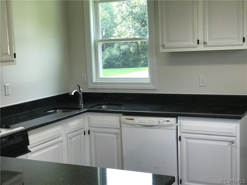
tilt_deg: -8.2
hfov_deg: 33.8
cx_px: 124
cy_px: 92
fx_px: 407
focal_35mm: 57
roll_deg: +2.7
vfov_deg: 25.7
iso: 50
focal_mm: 6.6
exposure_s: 1/60
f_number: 2.8
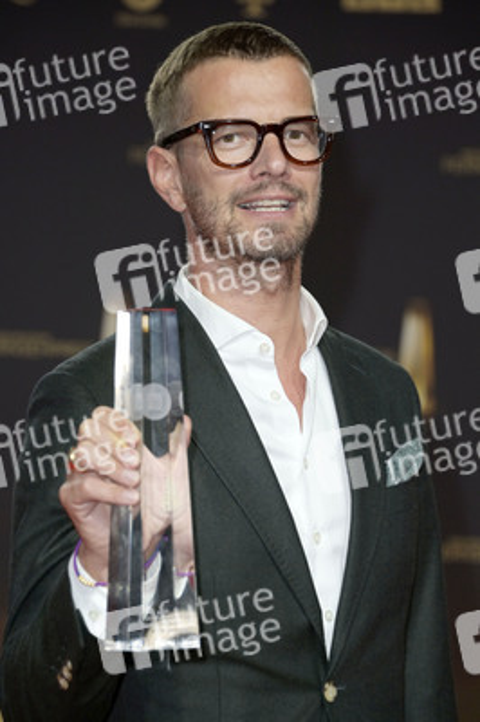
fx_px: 2905
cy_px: 361
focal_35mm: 145
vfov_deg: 14.2
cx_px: 240
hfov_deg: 9.4
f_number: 5.6
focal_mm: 145
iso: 1250
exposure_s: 1/250
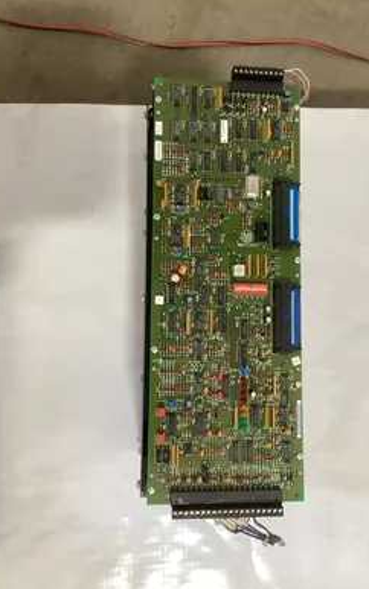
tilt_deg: -81.6
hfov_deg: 37.2
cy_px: 291
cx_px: 210
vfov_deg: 56.7
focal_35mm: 34
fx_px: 547
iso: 200
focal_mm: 3.3
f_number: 2.4
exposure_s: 1/50
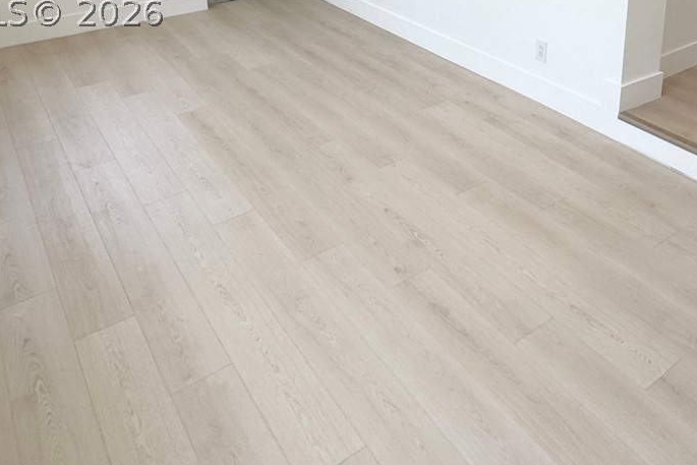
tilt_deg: -18.9
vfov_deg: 35.6
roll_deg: -0.4
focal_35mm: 34
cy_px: 12
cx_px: 474
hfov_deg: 54.5
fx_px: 658
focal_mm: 2.22
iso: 40
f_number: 2.2
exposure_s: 1/208
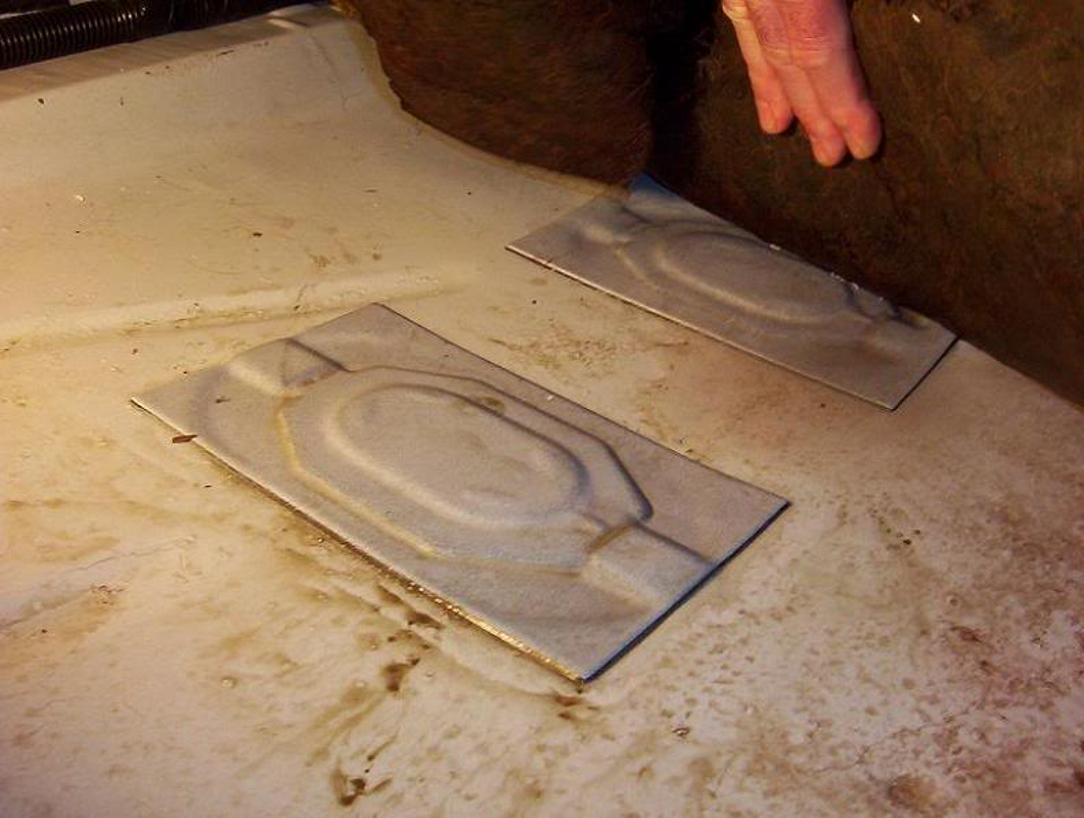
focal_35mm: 36
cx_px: 542
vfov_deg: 39.8
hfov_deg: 51.2
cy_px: 409
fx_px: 1130
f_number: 2.76
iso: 140
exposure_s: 1/30
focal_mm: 5.54
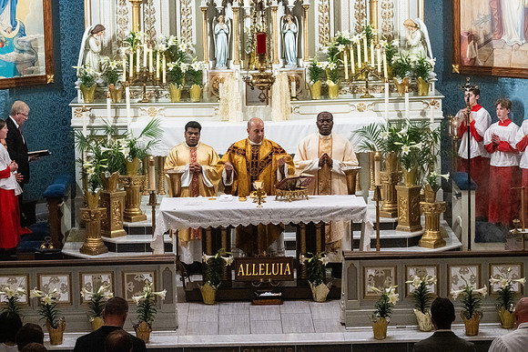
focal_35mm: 130
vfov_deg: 10.6
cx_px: 264
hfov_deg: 15.8
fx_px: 1907
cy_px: 176
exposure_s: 1/60
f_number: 14
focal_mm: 130
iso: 5000
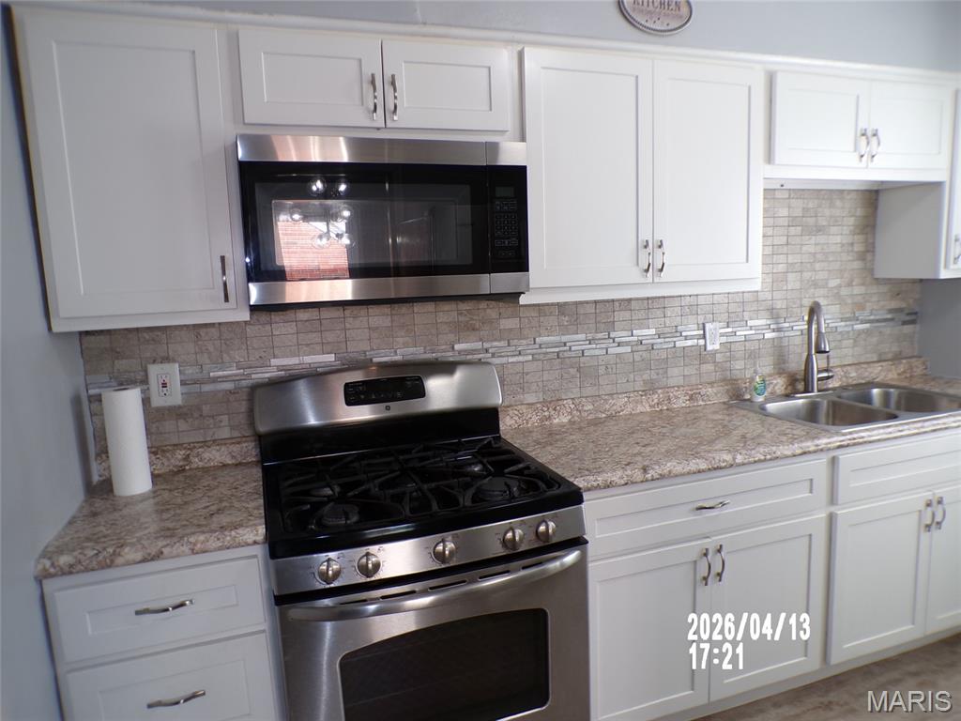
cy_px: 360
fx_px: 666
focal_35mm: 24
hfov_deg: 71.6
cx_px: 480
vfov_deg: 56.8
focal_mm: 4.3
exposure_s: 1/34
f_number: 3
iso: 100
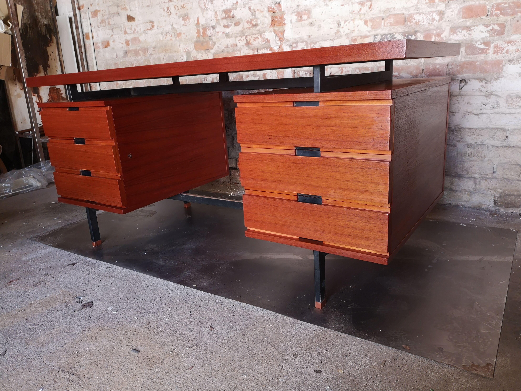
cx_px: 260
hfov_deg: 65.3
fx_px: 406
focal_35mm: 27
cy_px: 196
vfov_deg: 51.4
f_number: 1.8
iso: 125
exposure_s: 1/100
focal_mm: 3.95
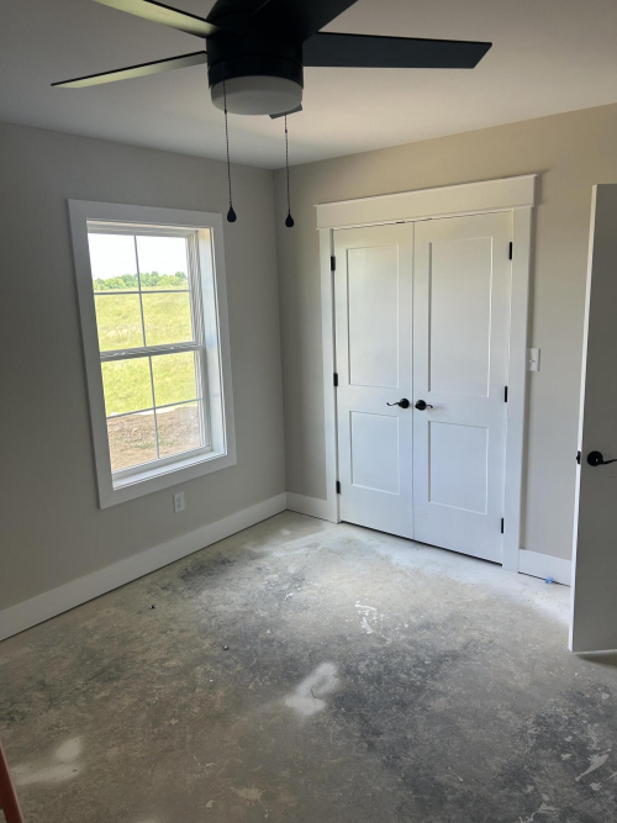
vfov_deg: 67.3
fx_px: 618
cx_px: 308
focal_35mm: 26
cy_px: 412
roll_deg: +1.9
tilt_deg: -11.8
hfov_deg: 53.0
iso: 40
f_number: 1.5
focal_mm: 5.7
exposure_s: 1/157
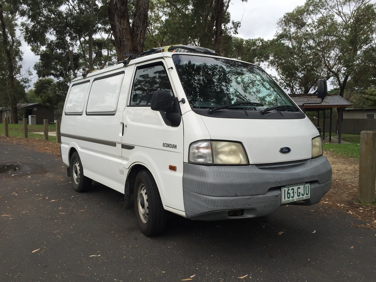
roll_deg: -0.3
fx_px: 315
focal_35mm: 29
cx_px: 188
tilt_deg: -4.8
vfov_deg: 48.2
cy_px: 141
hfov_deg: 61.7
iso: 32
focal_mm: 4.15
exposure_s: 1/898
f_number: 2.2
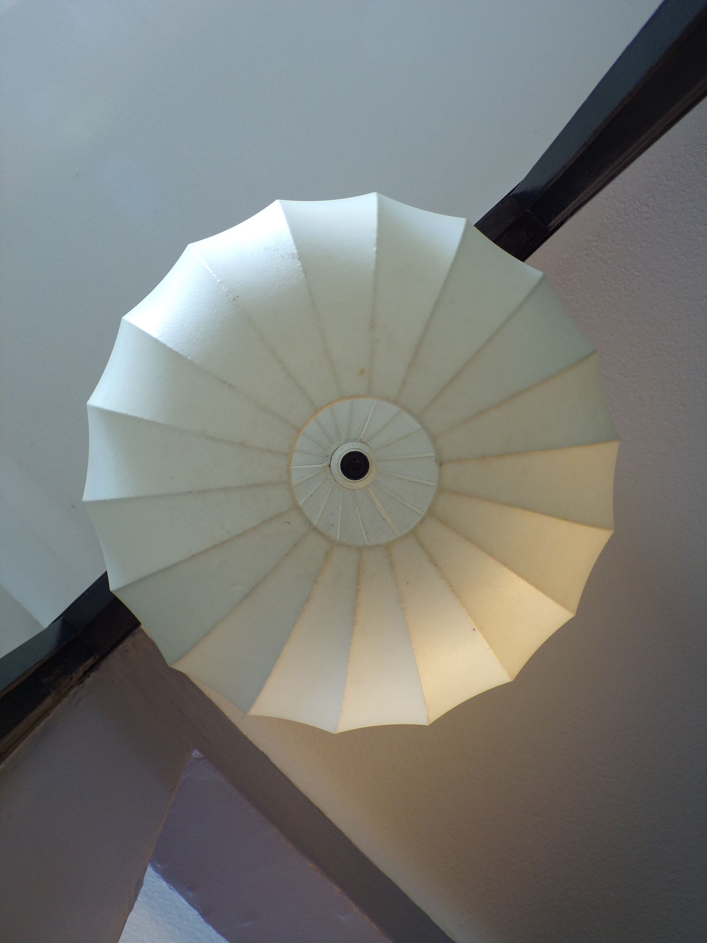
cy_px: 472
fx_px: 1008
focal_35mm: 37
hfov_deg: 38.7
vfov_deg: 50.1
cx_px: 354
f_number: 3.3
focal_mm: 6.6
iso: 163
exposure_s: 1/34
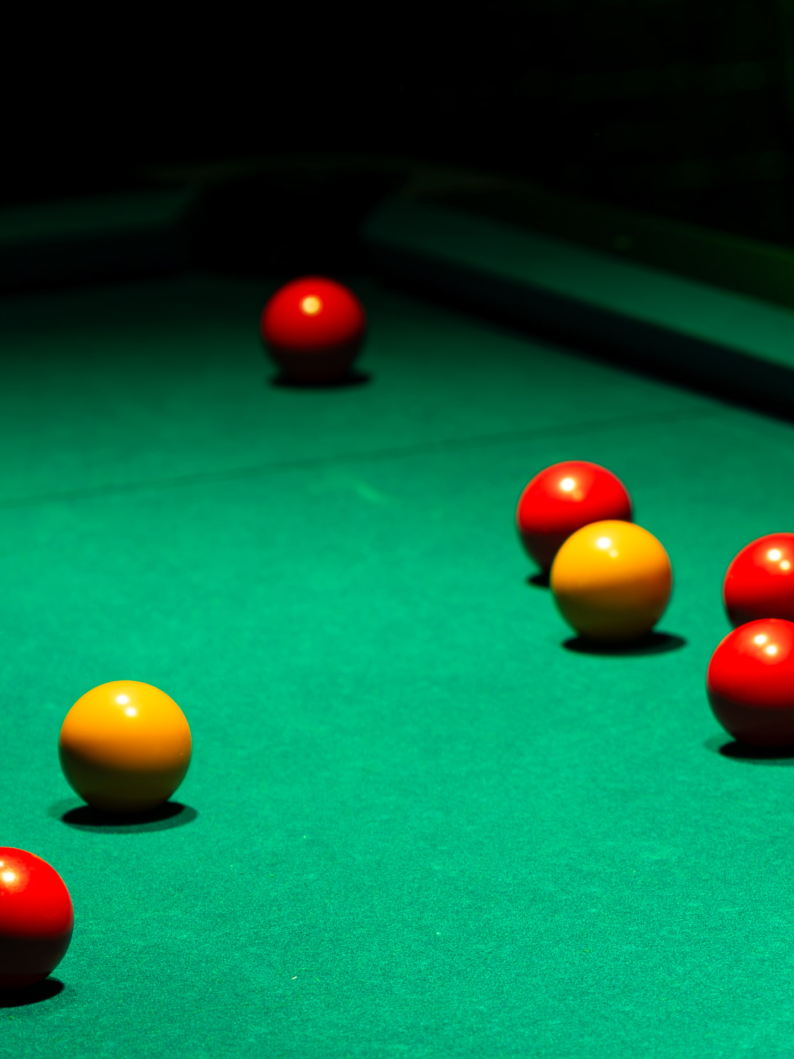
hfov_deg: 5.9
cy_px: 493
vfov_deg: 7.8
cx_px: 742
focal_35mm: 253
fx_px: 7738
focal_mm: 70
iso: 200
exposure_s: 1/60
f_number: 2.8
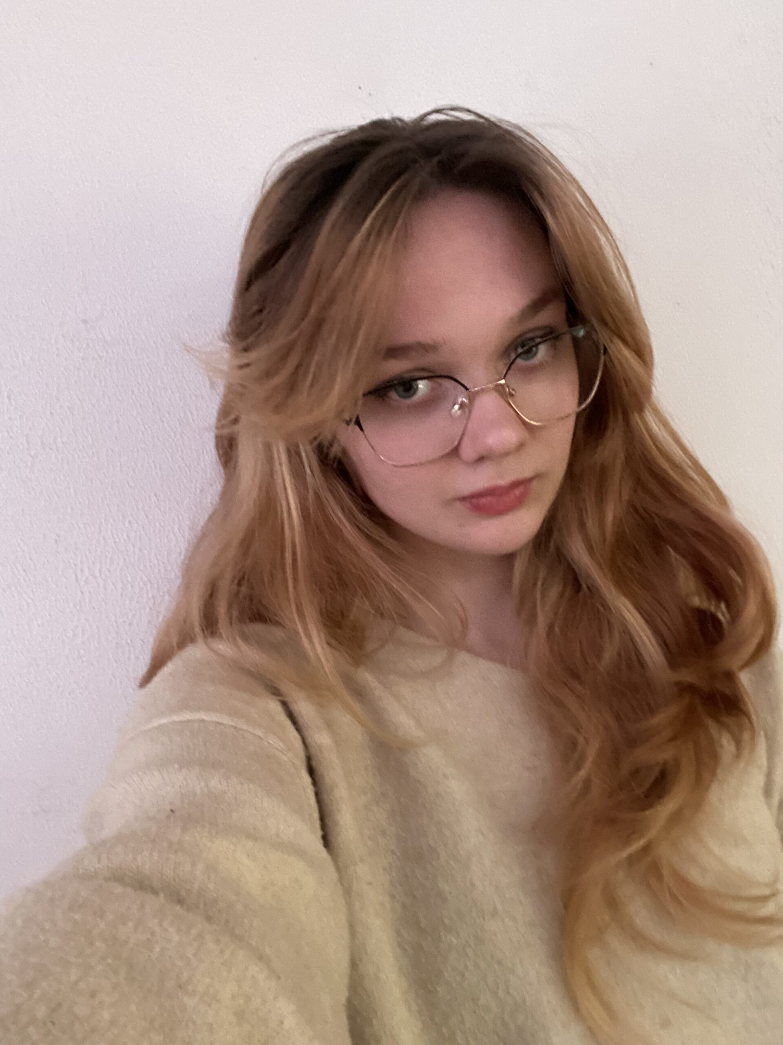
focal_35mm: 30
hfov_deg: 46.8
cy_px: 522
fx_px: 905
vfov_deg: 60.0
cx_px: 392
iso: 800
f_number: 2.2
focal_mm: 2.71
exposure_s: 1/15
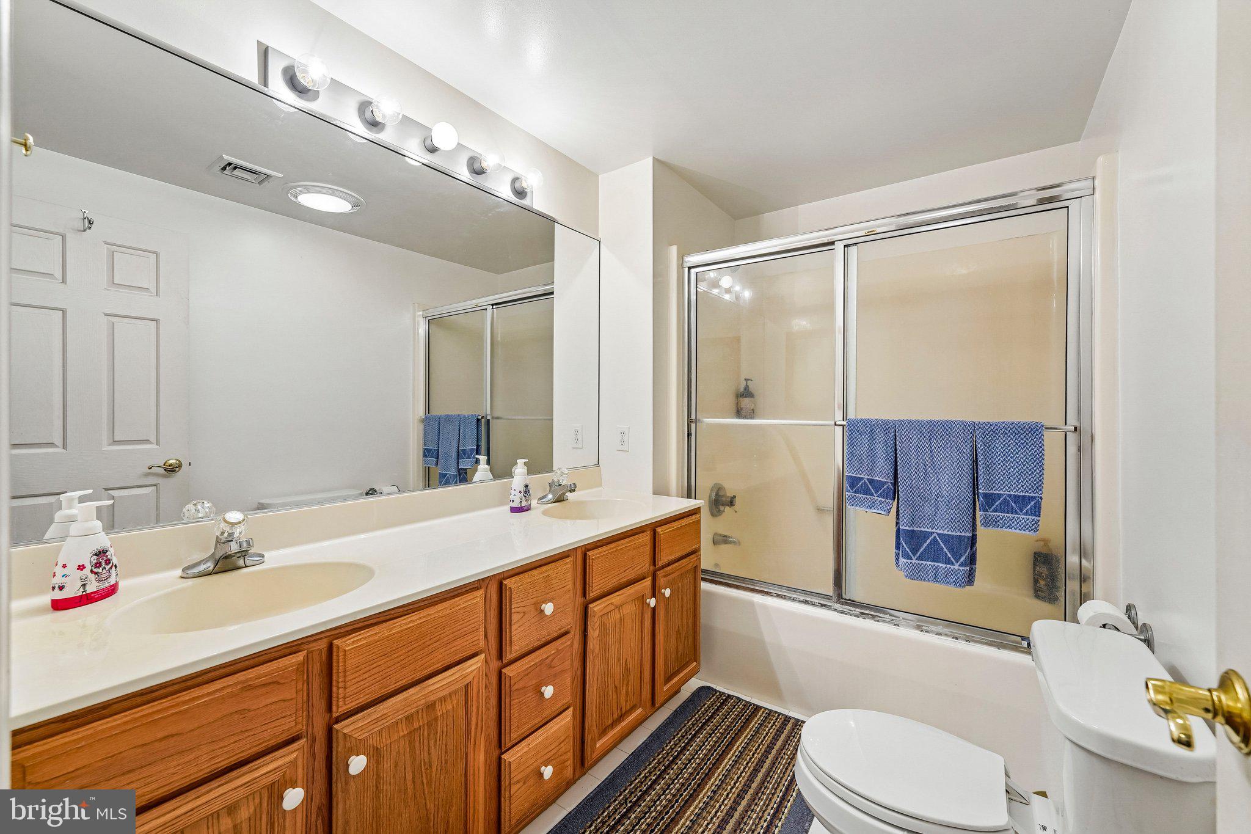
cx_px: 626
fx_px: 486
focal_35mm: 14
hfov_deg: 104.3
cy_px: 417
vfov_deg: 81.2
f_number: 8
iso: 500
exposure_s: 1/80
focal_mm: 14
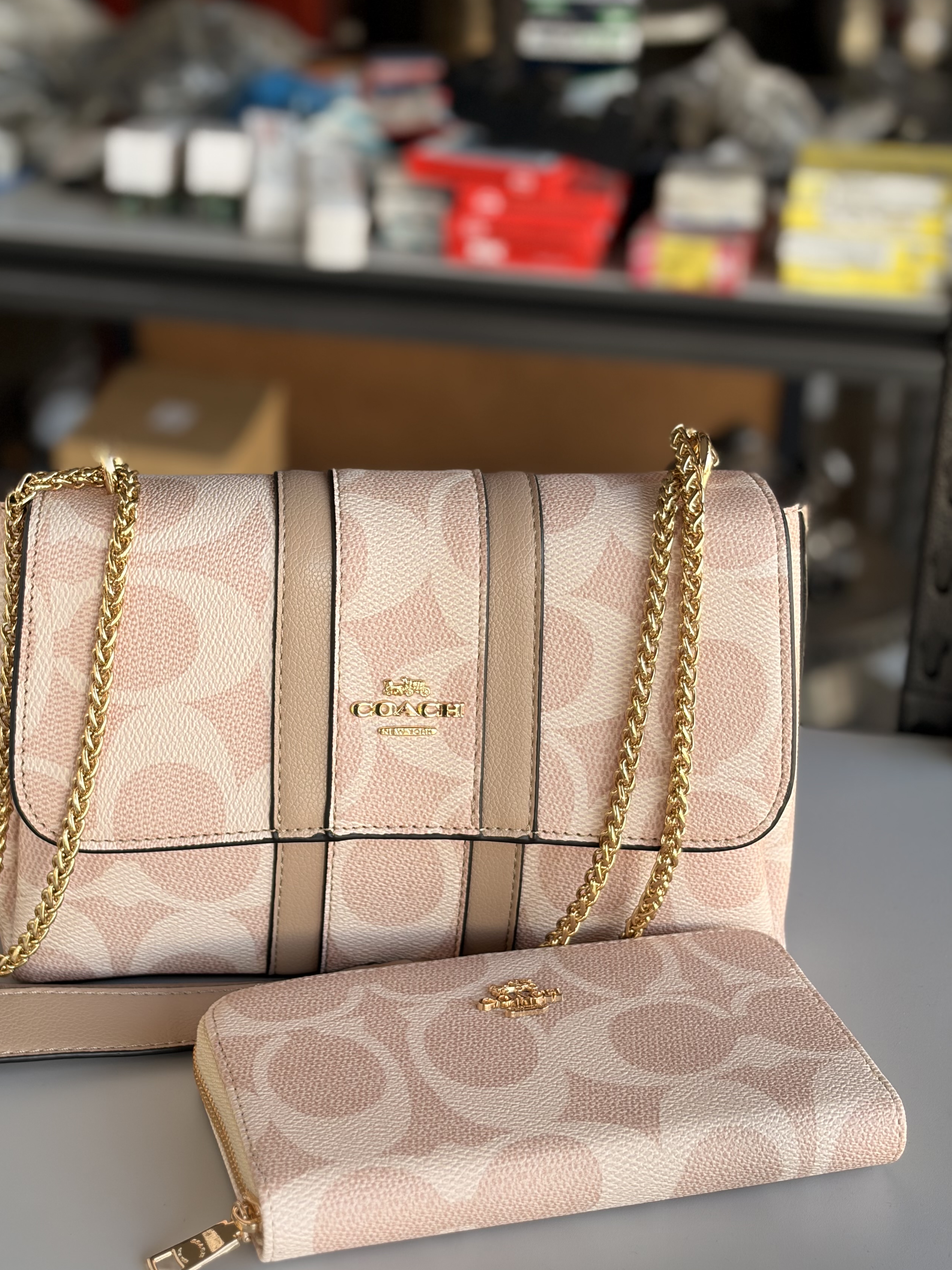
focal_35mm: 62
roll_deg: -1.3
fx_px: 2274
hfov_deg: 23.6
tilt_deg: -23.6
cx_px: 386
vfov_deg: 31.2
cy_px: 644
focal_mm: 5.96
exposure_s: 1/122
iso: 32
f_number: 1.6
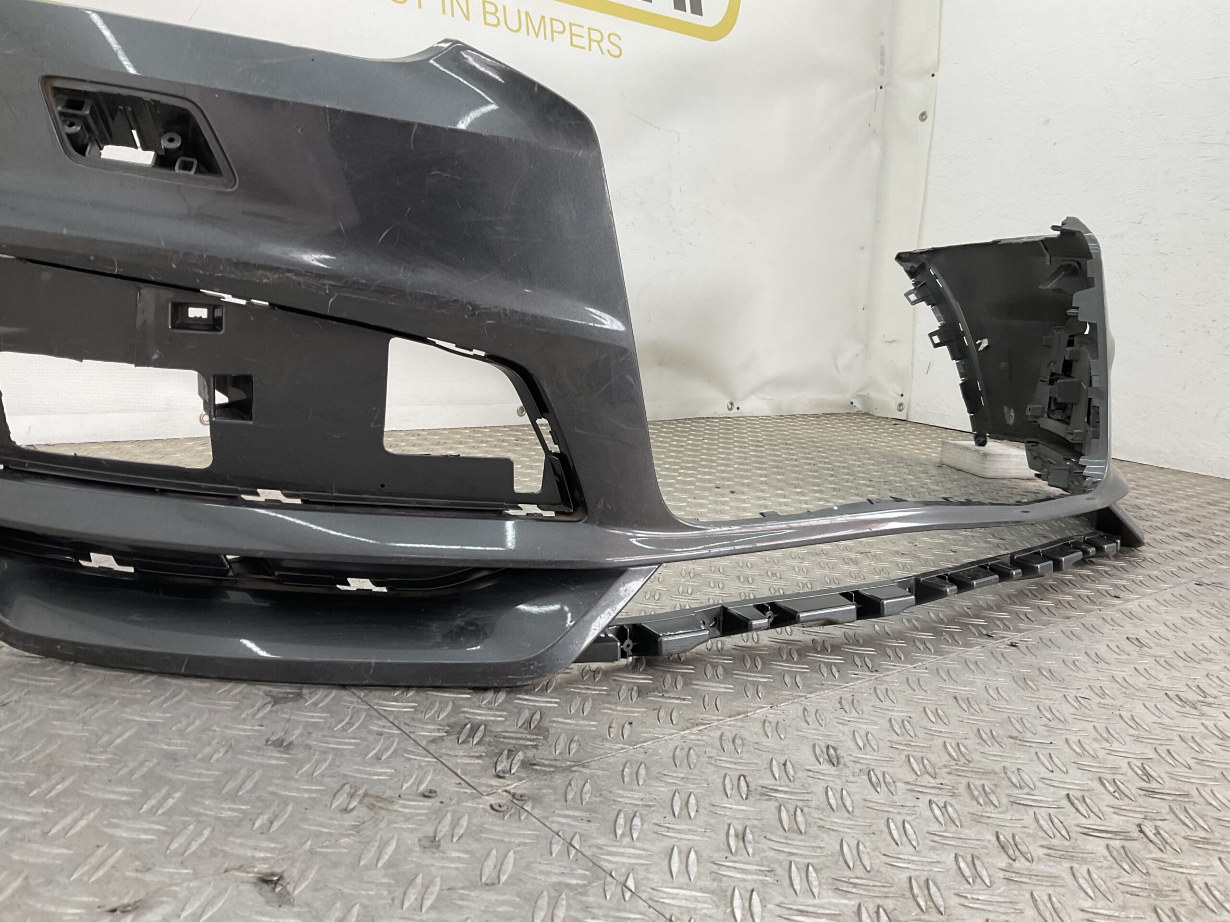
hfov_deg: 61.7
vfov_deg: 48.2
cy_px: 461
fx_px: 1030
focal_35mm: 29
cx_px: 615
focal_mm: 3
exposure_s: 1/120
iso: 25
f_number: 1.8
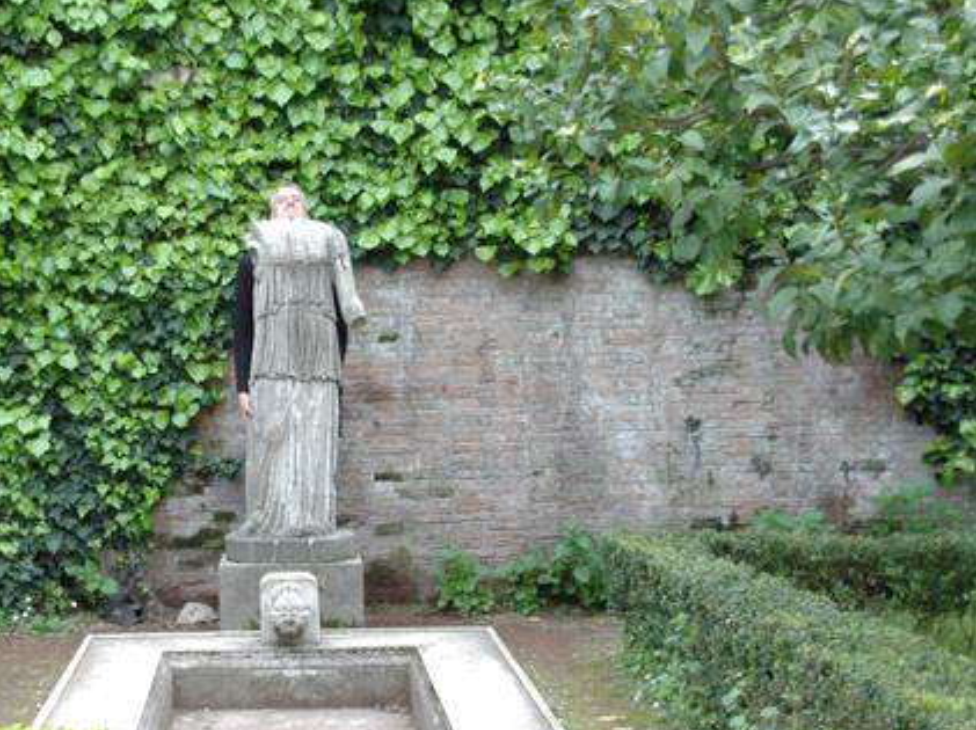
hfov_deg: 30.1
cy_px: 364
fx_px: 1794
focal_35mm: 64
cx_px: 285
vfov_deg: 23.0
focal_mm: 31
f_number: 4.5
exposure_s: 1/125
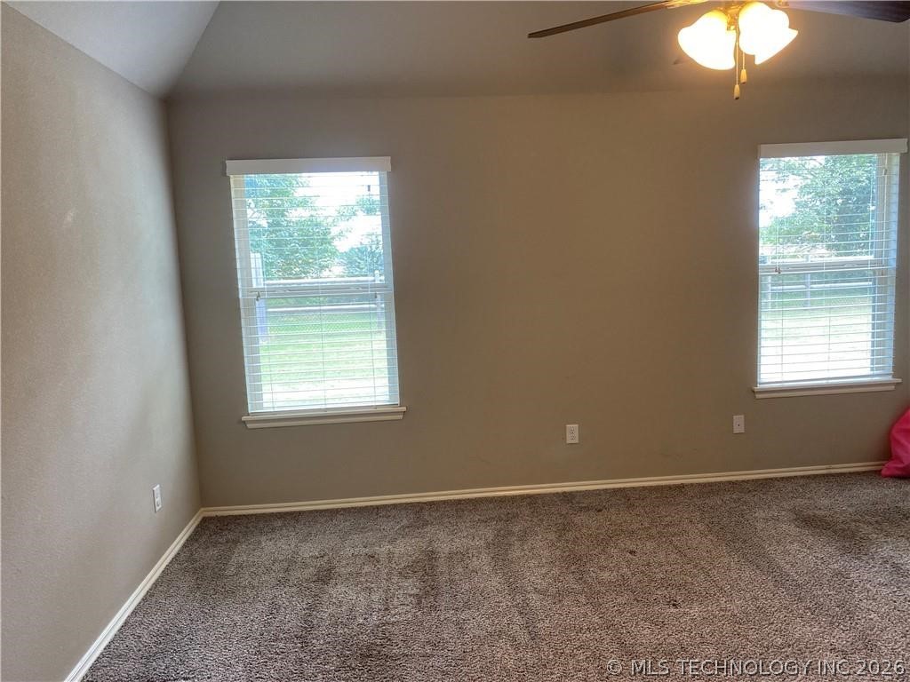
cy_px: 341
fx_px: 683
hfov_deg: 67.3
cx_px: 455
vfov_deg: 53.1
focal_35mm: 26
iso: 100
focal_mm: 4.25
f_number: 1.8
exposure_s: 1/120
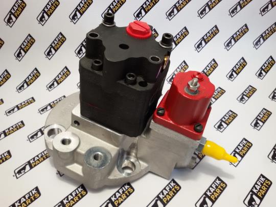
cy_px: 104
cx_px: 138
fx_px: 247
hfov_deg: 58.4
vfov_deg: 45.4
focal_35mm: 31
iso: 80
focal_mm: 2.93
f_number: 2.4
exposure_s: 1/33
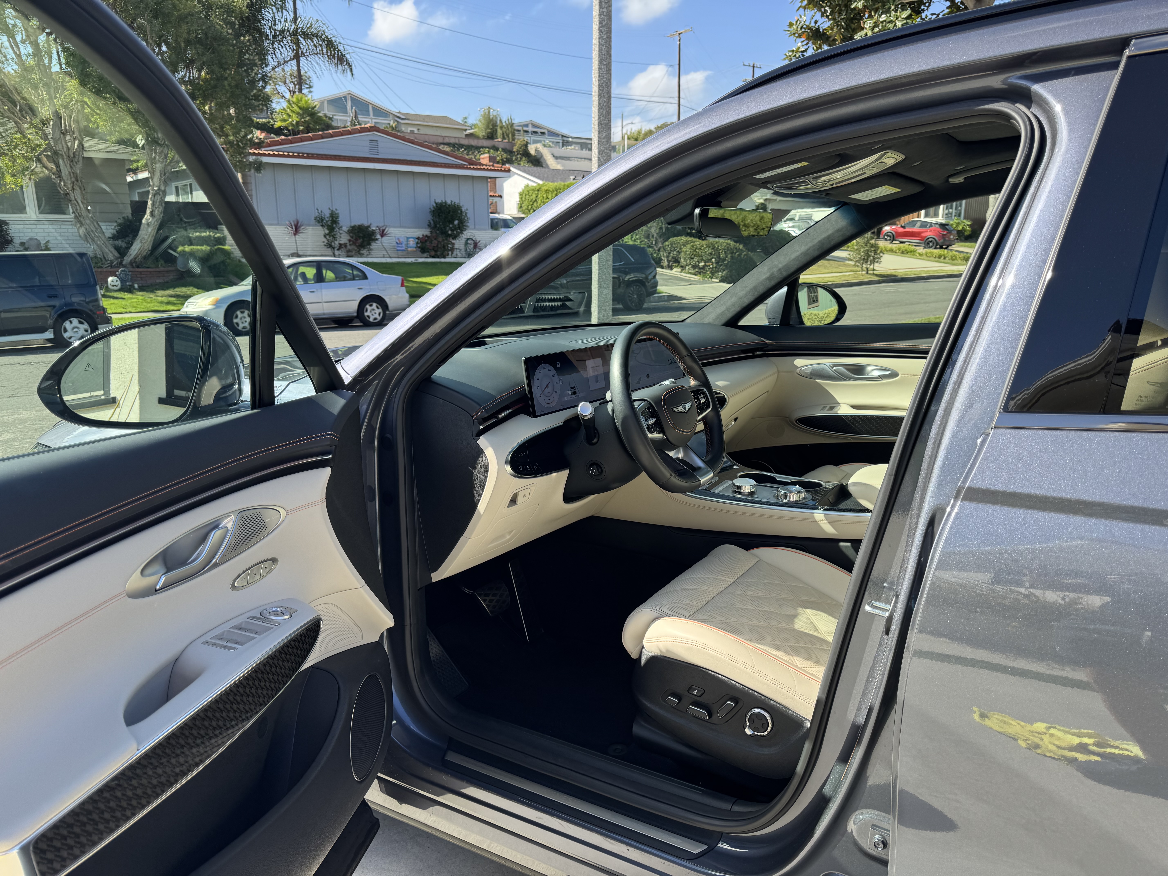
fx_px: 810
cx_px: 584
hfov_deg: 71.6
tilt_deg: -13.1
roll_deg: +0.1
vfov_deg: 56.8
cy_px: 438
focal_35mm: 24
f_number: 1.78
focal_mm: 6.76
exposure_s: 1/995
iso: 80
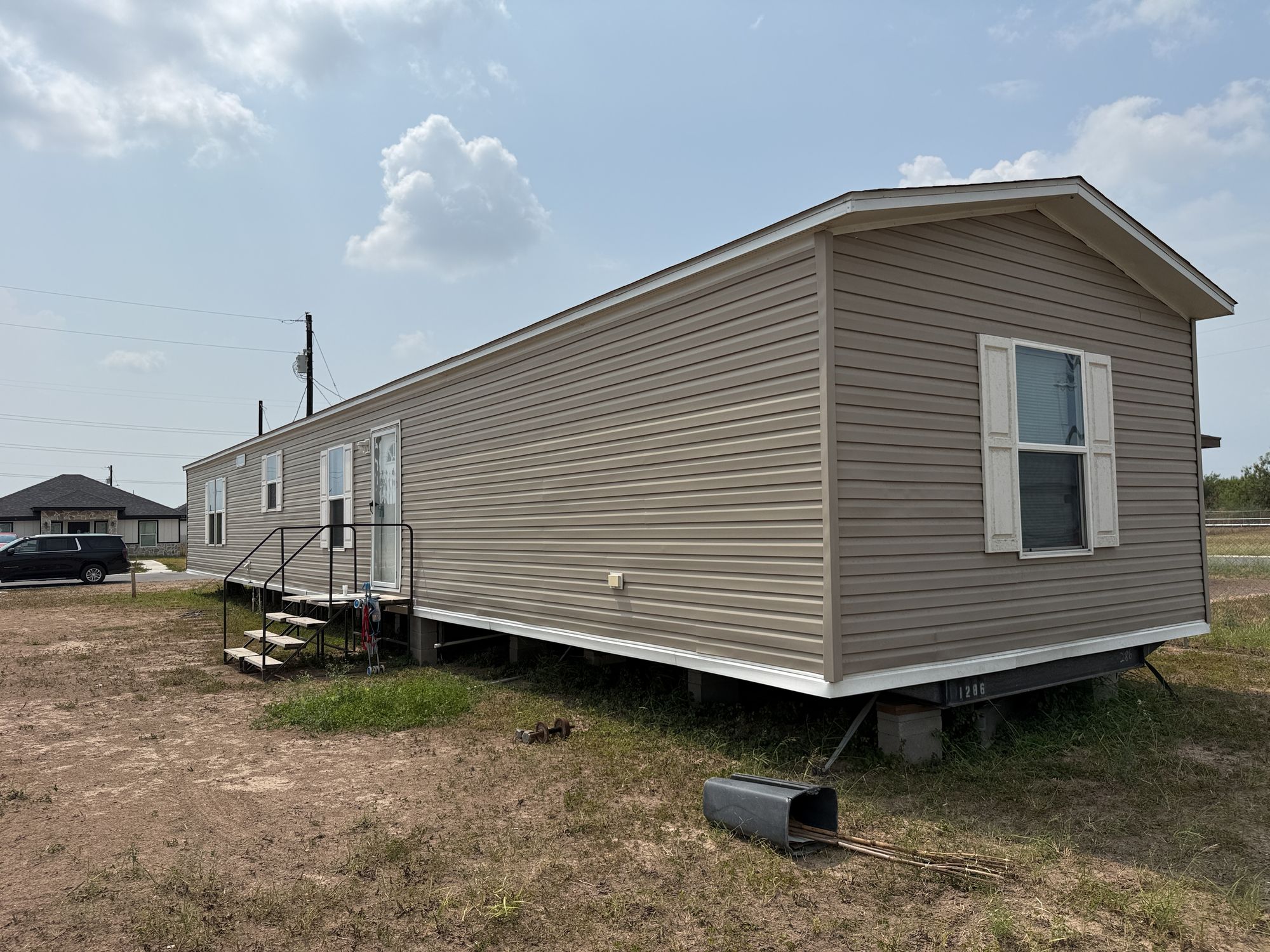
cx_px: 635
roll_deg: +0.3
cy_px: 476
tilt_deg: +2.9
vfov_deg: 56.8
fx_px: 881
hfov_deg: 71.6
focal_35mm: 24
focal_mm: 6.76
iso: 80
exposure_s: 1/11905
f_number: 1.78
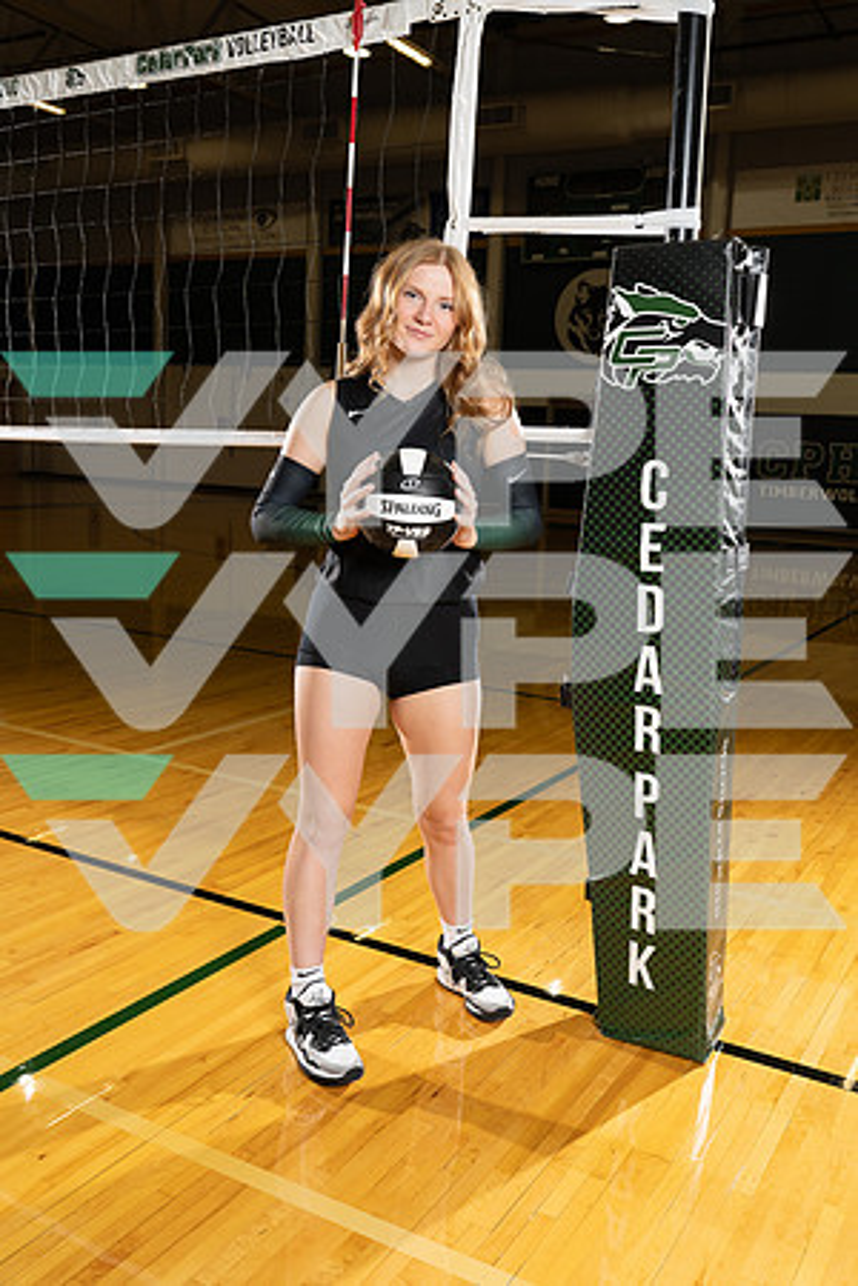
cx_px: 429
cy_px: 643
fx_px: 1180
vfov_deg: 57.2
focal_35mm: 33
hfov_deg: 40.0
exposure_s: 1/250
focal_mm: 33
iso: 800
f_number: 5.6
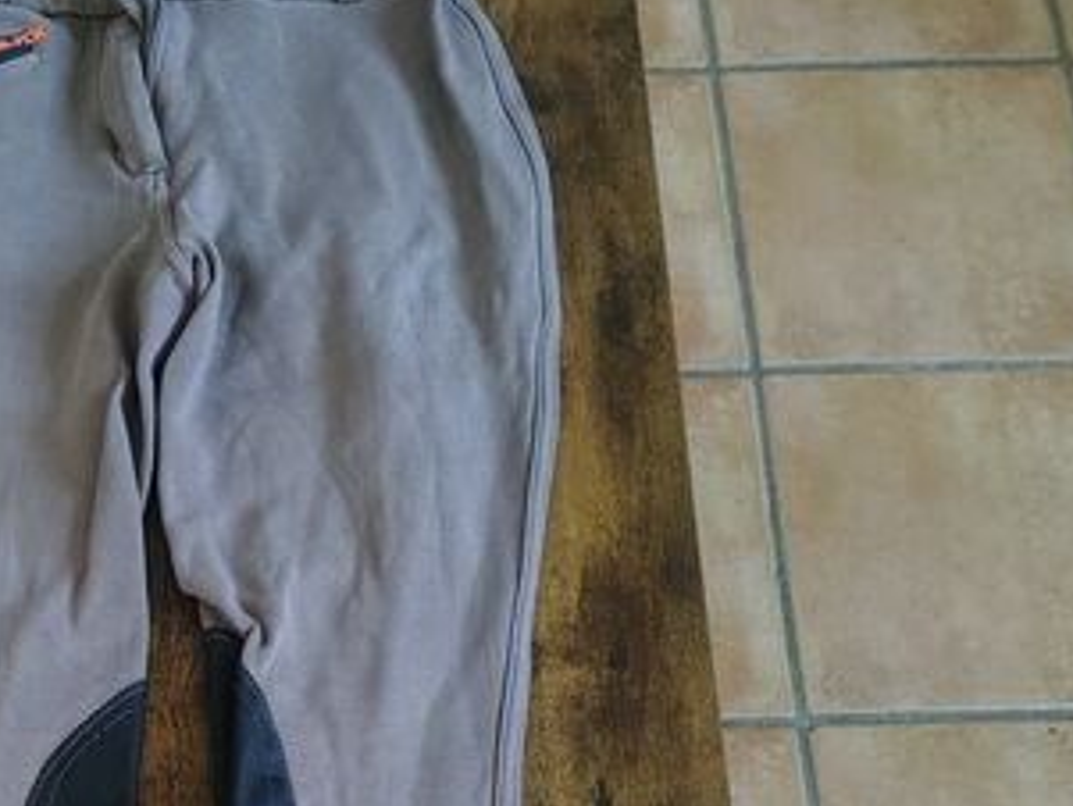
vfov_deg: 26.7
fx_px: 1581
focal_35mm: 51
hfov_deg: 36.5
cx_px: 250
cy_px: 842
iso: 3378
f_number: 1.8
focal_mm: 5.56
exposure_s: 1/25
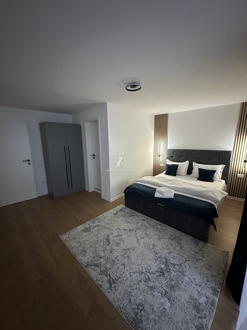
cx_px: 124
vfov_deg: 102.1
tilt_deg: -10.8
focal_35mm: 14
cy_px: 165
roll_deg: -0.2
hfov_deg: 85.7
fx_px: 133
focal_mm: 2.22
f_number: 2.2
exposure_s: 1/60
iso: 1000
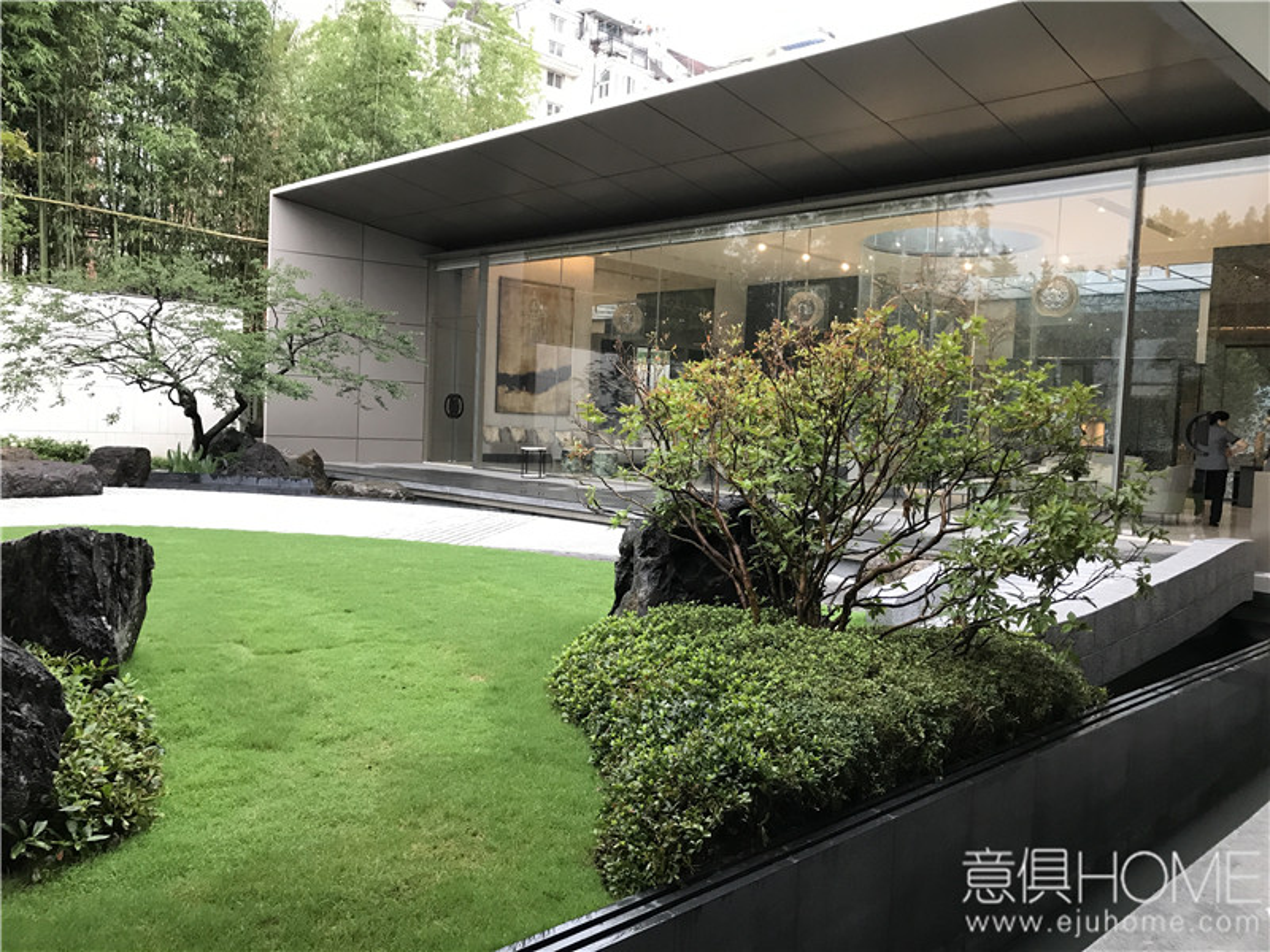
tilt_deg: -2.9
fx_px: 1027
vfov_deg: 49.7
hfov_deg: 63.4
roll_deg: -2.7
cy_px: 476
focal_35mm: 28
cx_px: 635
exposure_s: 1/25
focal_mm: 3.99
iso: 32
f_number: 1.8
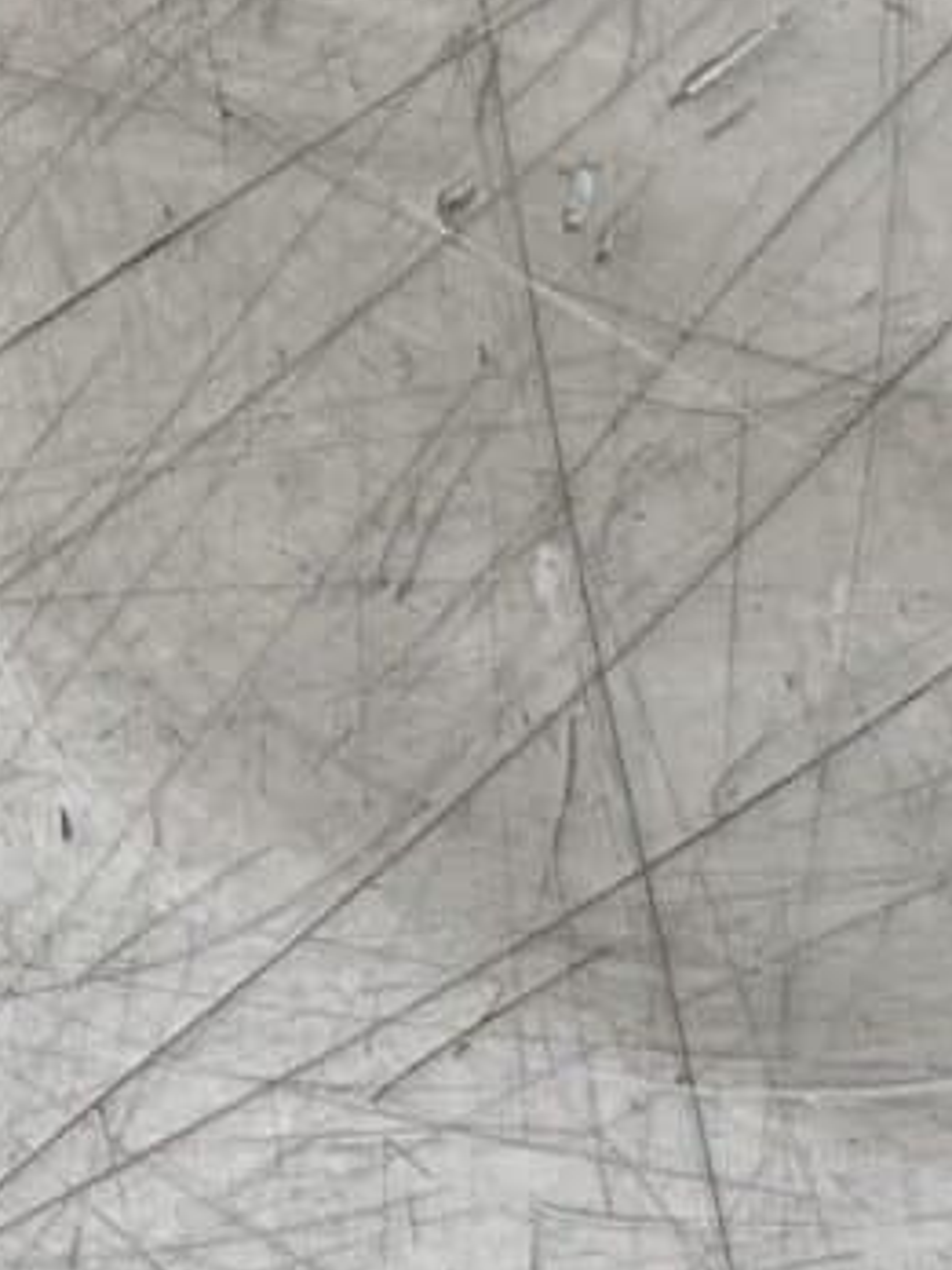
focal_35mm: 191
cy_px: -1022
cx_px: -609
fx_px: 7004
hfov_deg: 7.6
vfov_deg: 9.8
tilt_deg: -68.1
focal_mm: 5.1
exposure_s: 1/121
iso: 64
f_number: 1.6
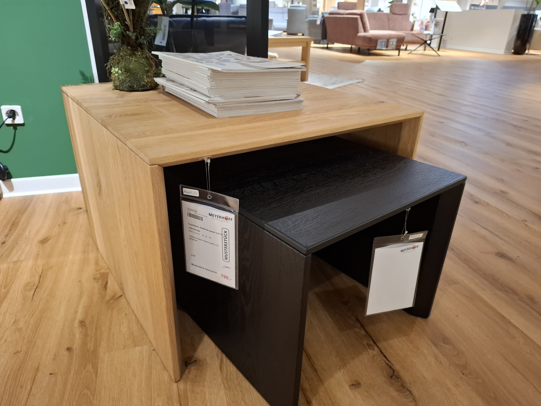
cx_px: 270
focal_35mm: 23
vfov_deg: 58.9
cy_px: 203
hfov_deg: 73.9
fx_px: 359
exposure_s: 1/33
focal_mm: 5.54
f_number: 1.8
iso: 400
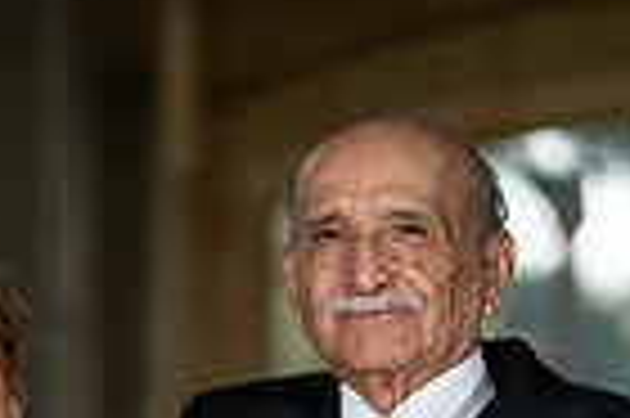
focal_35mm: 273
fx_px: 4772
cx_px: 238
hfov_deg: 7.6
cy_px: 939
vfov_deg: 4.9
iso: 200
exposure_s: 1/2000
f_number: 2.2
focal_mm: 85
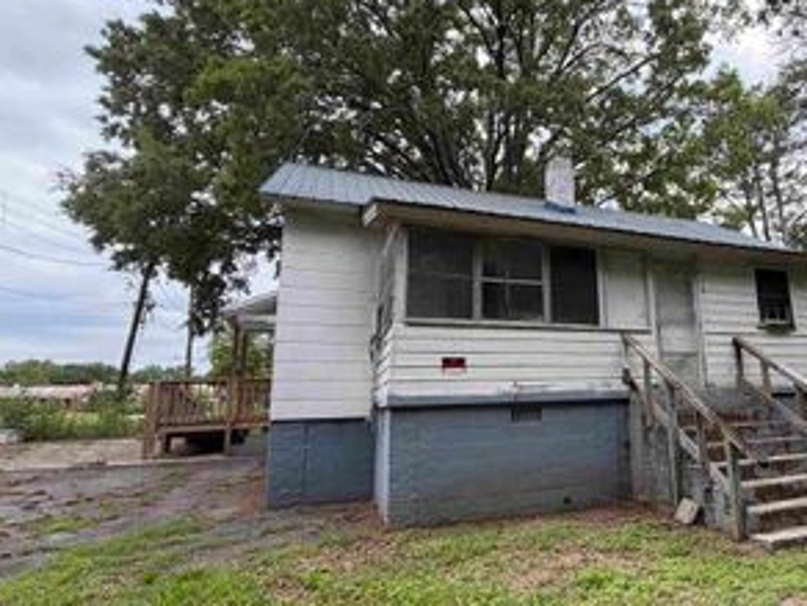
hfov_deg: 66.7
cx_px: 614
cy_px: 303
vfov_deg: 56.8
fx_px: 560
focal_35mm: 24
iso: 50
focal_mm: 2.22
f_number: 2.2
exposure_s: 1/353
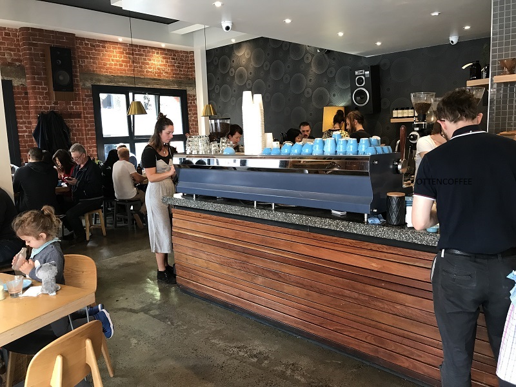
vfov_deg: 49.7
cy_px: 194
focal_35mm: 28
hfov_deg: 63.4
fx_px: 417
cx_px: 258
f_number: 1.8
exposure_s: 1/17
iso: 50
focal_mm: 3.99
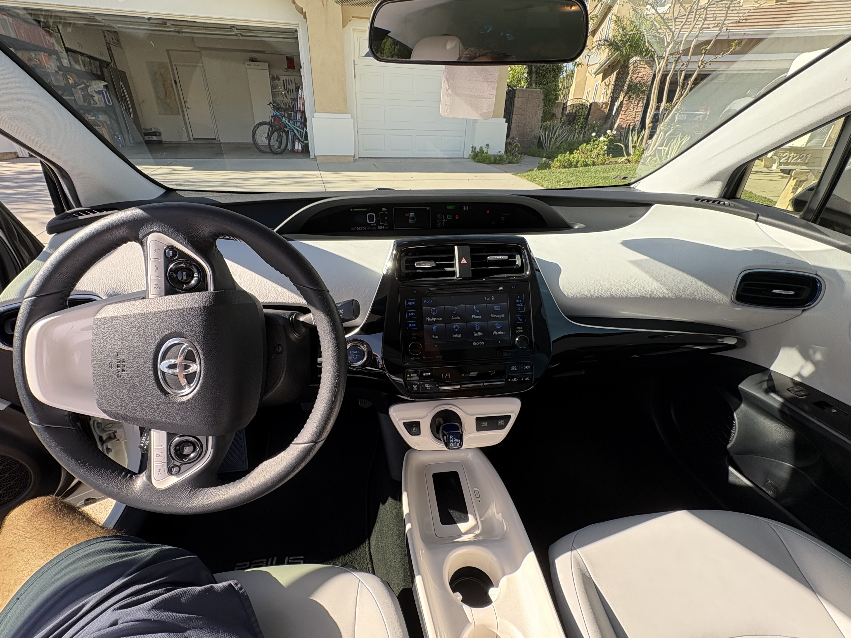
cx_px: 412
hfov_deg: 98.1
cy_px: 330
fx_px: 369
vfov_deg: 81.7
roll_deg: -0.4
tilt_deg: -27.8
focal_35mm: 15
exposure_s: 1/299
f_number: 2.2
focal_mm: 2.22
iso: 64
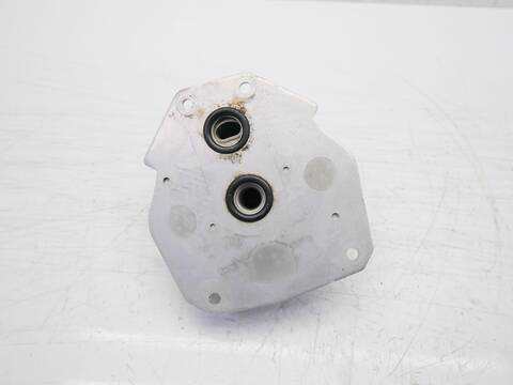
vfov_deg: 46.8
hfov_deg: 60.0
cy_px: 192
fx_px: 445
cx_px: 256
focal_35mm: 30
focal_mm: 15
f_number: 4.5
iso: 200
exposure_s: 1/125
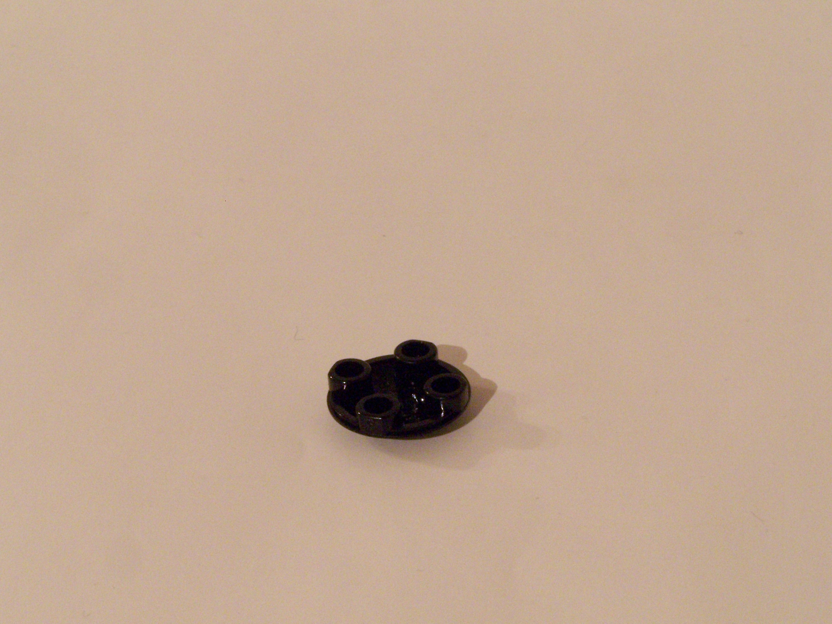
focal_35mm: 94
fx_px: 2259
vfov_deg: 15.7
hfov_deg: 20.9
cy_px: 312
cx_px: 416
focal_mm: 15.6
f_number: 8
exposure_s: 1/2
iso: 400
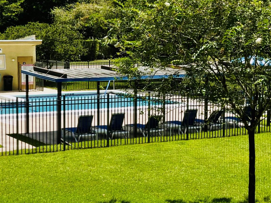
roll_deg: -0.3
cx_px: 117
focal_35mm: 89
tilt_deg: -7.0
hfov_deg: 22.0
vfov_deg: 16.6
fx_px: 697
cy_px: 109
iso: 20
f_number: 2.2
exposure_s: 1/1597
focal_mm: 7.5
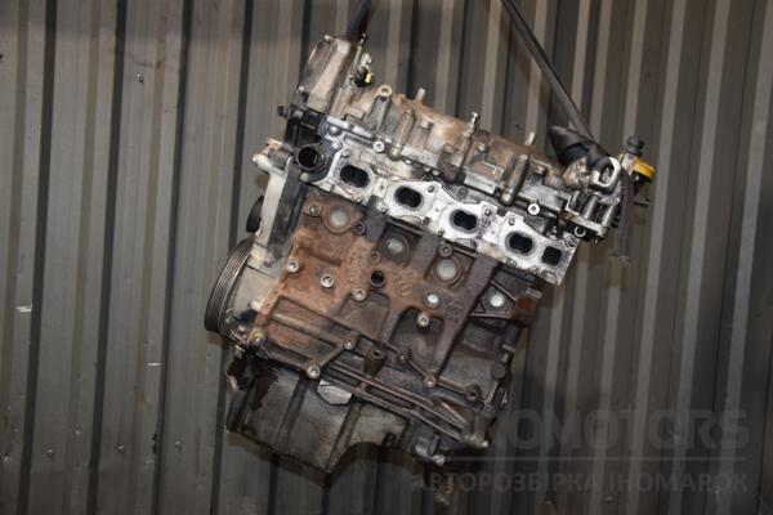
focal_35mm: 39
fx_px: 837
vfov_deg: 34.2
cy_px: 258
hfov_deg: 49.6
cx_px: 386
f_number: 5
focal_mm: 26
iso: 800
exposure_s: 1/60
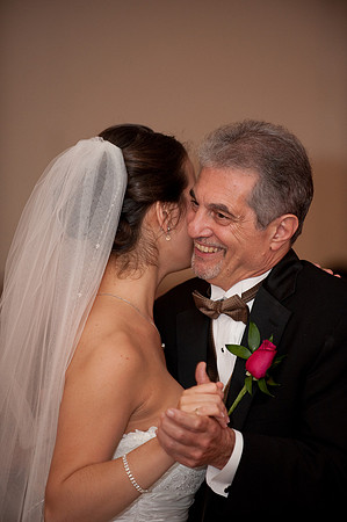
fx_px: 2898
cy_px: 261
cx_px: 174
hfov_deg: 6.9
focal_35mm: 200
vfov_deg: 10.3
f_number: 3.5
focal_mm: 200
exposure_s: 1/40
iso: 1250
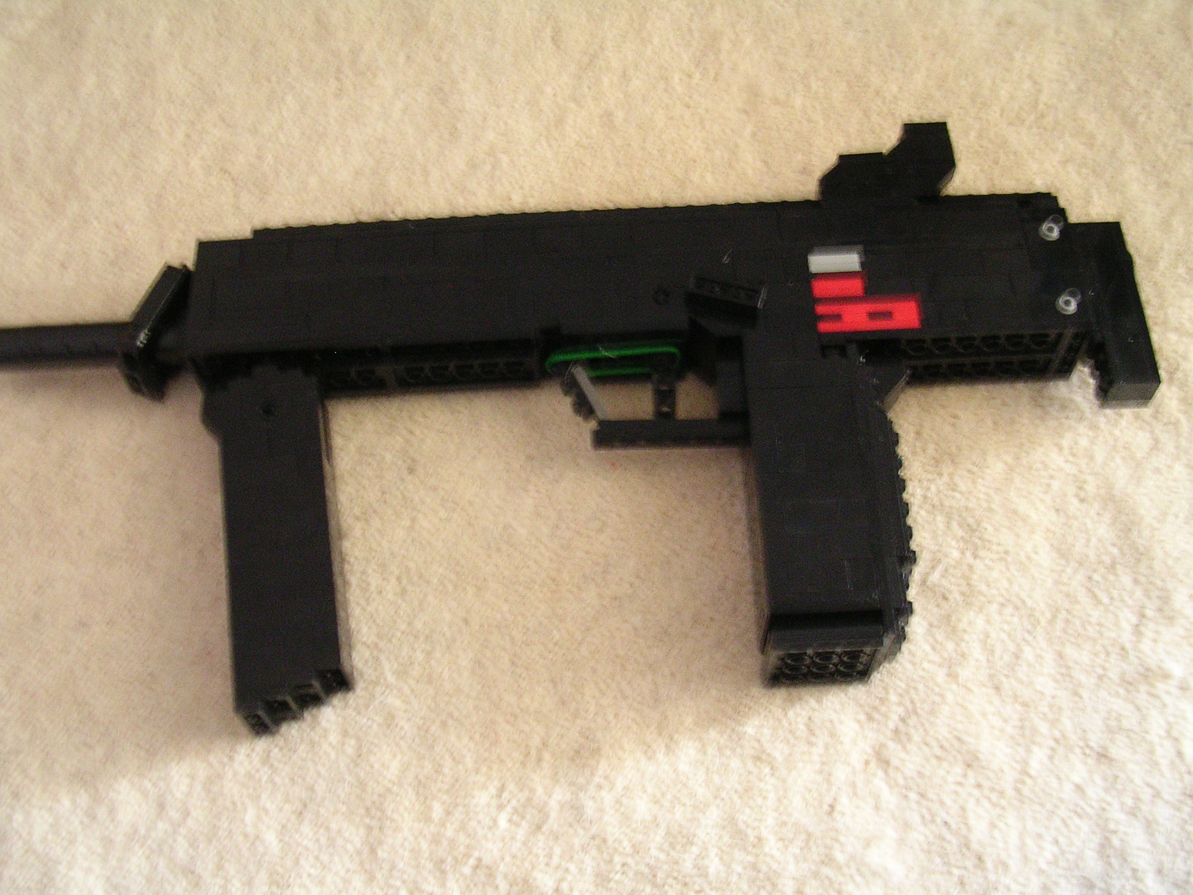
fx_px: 1413
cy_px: 448
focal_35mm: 41
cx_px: 596
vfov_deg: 35.1
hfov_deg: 45.8
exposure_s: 1/3.3
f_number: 2.9
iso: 355
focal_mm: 6.2
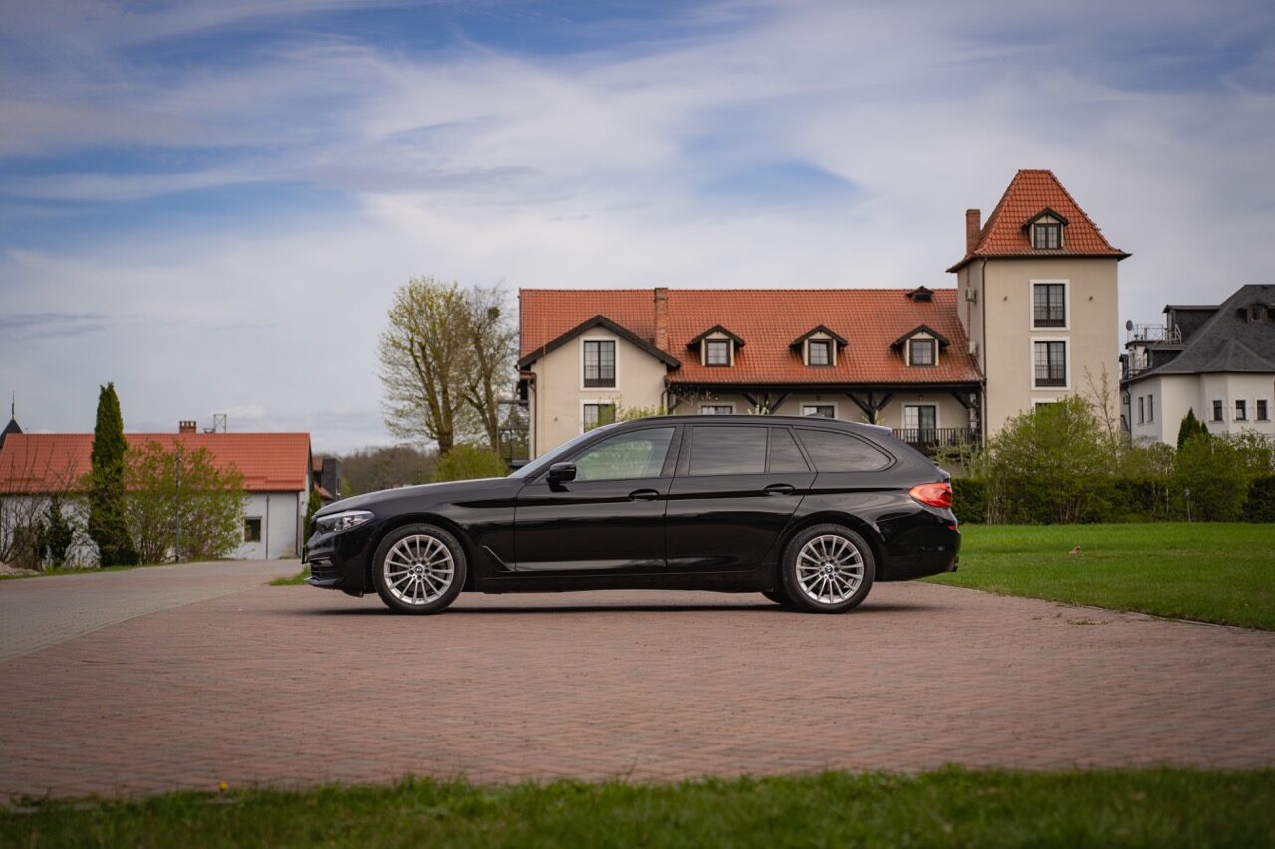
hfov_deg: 35.1
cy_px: 424
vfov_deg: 23.8
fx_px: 2018
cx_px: 638
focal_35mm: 57
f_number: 2.8
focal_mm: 57
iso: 100
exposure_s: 1/2000
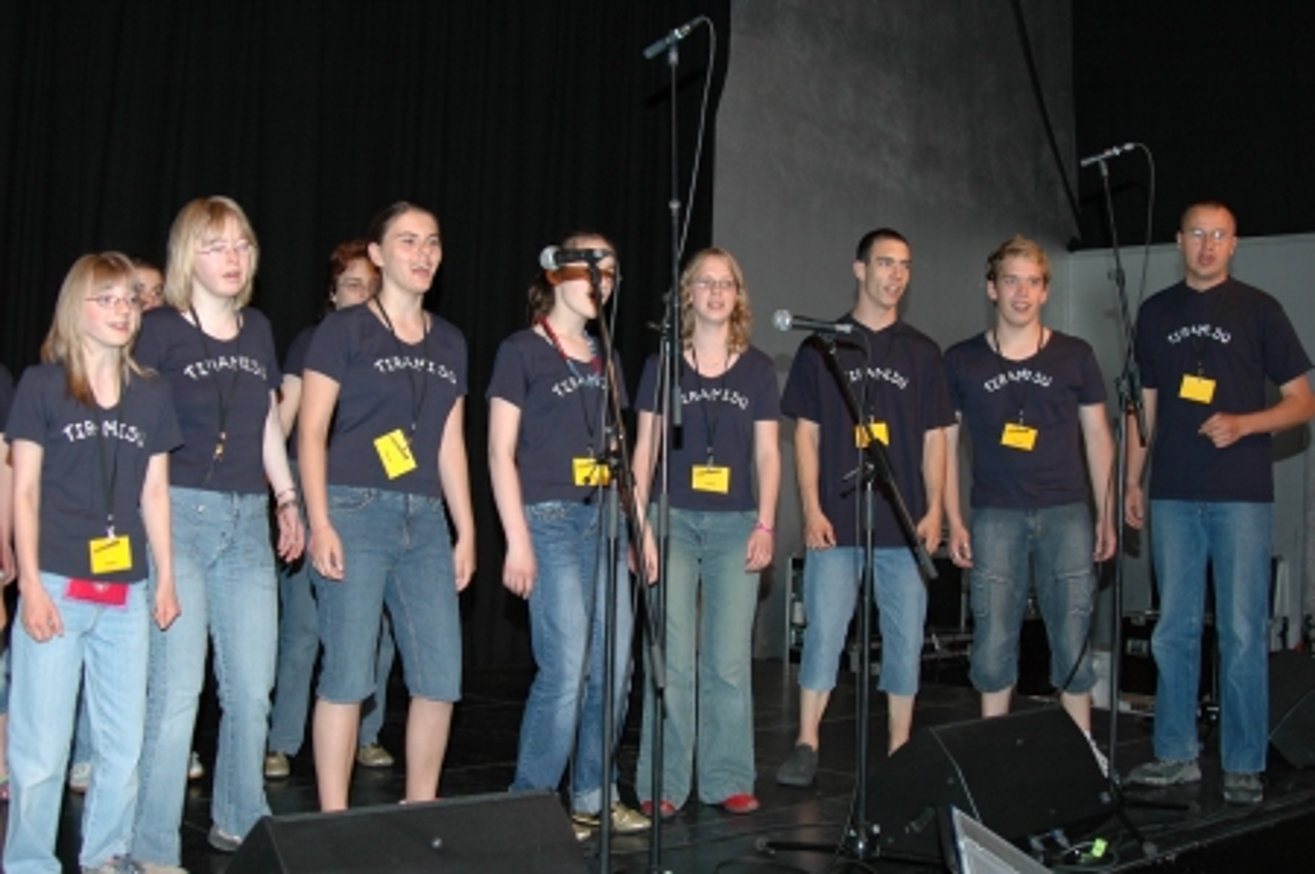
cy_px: 437
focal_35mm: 42
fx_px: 1532
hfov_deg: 46.4
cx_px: 658
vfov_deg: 31.8
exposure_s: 1/60
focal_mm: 28
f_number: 4
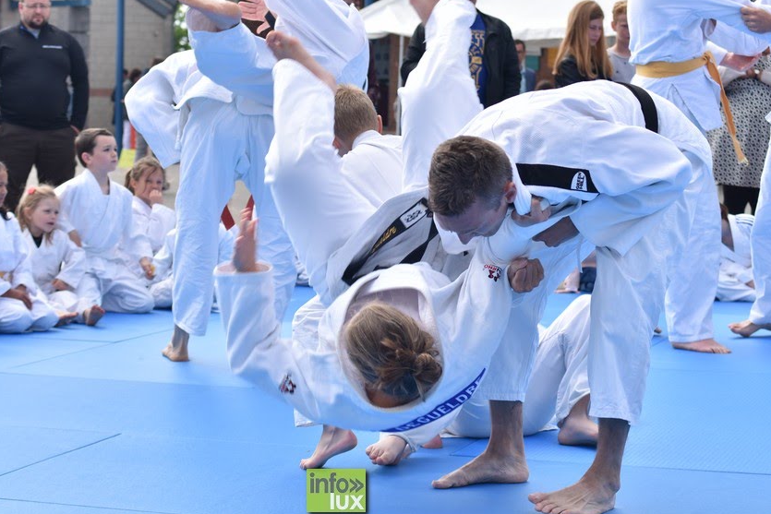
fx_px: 1971
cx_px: 336
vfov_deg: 14.9
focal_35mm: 92
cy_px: 204
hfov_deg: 22.1
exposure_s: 1/500
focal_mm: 50
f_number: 4.5
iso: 100
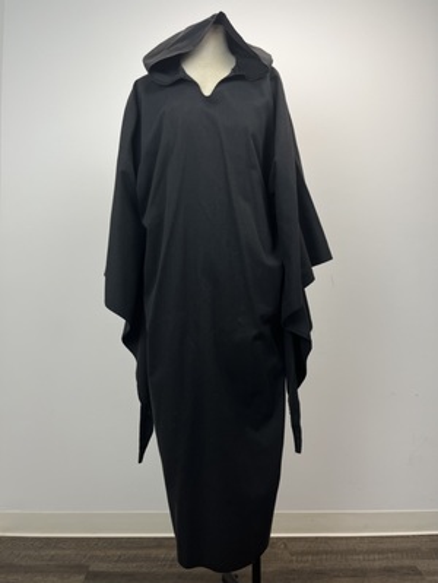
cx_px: 219
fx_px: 438
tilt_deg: +0.1
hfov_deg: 53.1
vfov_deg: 67.3
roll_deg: +1.3
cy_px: 292
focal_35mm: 26
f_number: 1.6
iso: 64
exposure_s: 1/120
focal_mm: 5.1
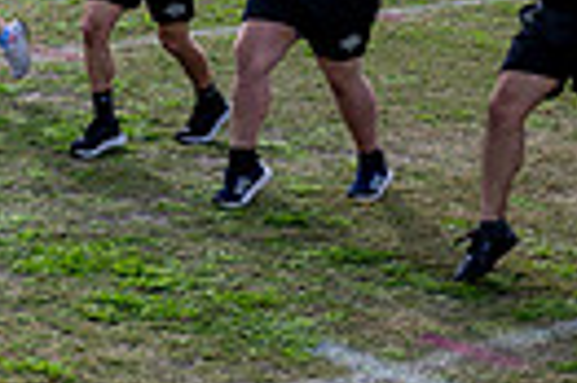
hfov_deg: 10.3
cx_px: -608
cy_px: -200
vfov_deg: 7.4
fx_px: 2913
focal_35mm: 182
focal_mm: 41
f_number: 2.8
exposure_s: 1/1250
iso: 125
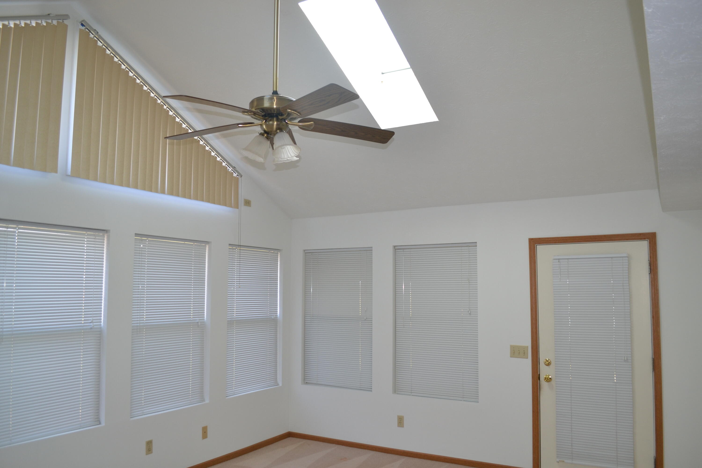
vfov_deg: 47.9
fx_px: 526
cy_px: 234
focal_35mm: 27
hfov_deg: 67.4
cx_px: 351
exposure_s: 1/125
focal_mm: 18
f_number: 4
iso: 320
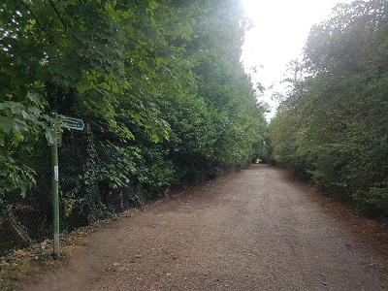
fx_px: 291
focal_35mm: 26
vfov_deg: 53.1
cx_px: 194
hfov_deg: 67.3
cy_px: 146
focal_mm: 4.2
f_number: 1.7
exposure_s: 1/468
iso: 50
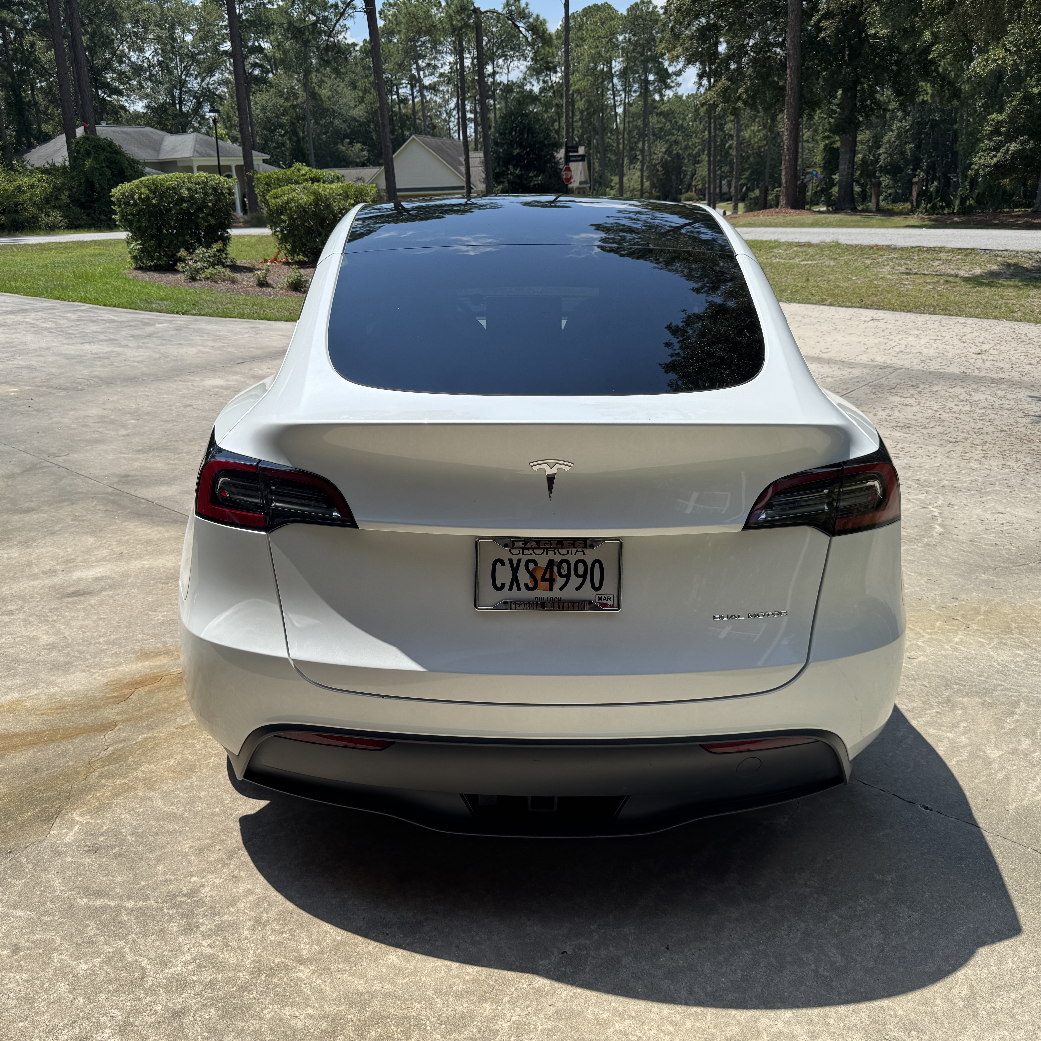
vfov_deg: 55.6
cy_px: 533
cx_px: 496
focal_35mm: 29
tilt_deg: -19.7
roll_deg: +2.4
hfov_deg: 55.6
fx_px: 987
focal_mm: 6.76
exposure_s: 1/3597
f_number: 1.78
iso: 80
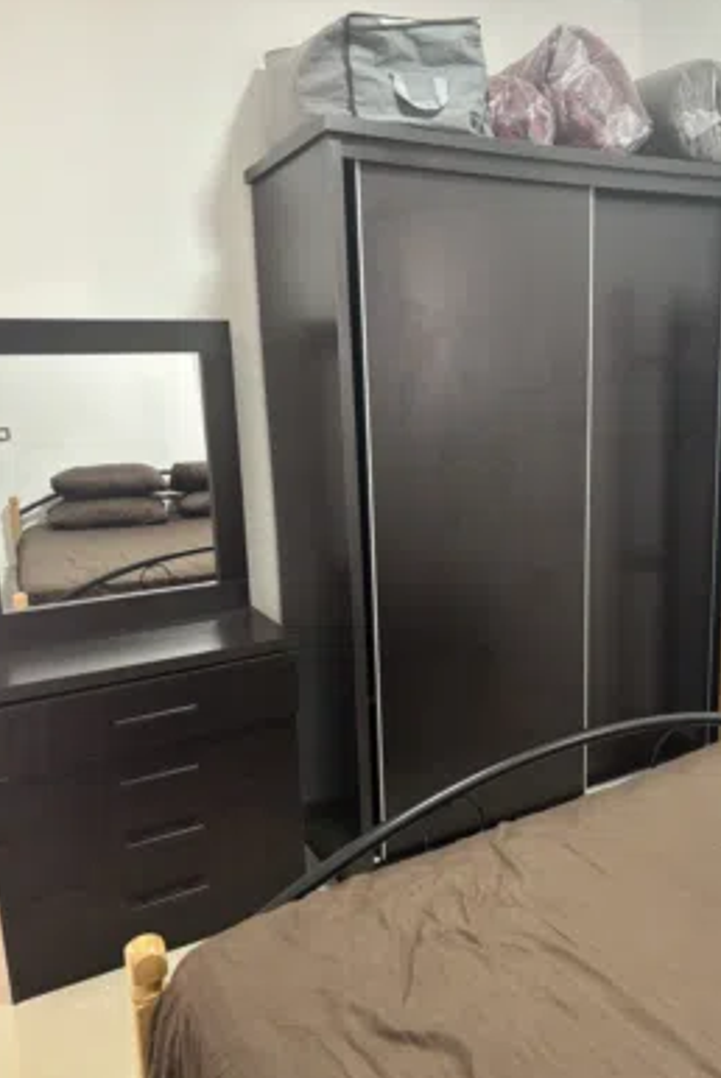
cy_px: 550
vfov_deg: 65.4
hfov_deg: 46.4
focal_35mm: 28
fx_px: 840
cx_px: 394
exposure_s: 1/52
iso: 500
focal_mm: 5.96
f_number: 1.6
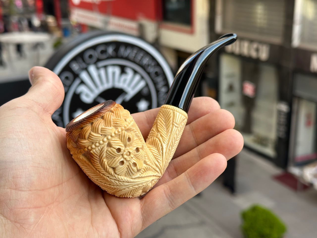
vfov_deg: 30.3
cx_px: 158
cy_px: 119
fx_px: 440
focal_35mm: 48
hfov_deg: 39.7
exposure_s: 1/513
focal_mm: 6.86
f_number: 1.78
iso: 64
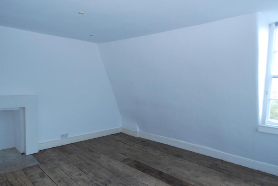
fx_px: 170
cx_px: 133
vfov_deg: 57.3
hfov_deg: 78.5
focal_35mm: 22
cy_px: 94
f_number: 3.5
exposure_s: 1/30
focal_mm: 10
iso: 250
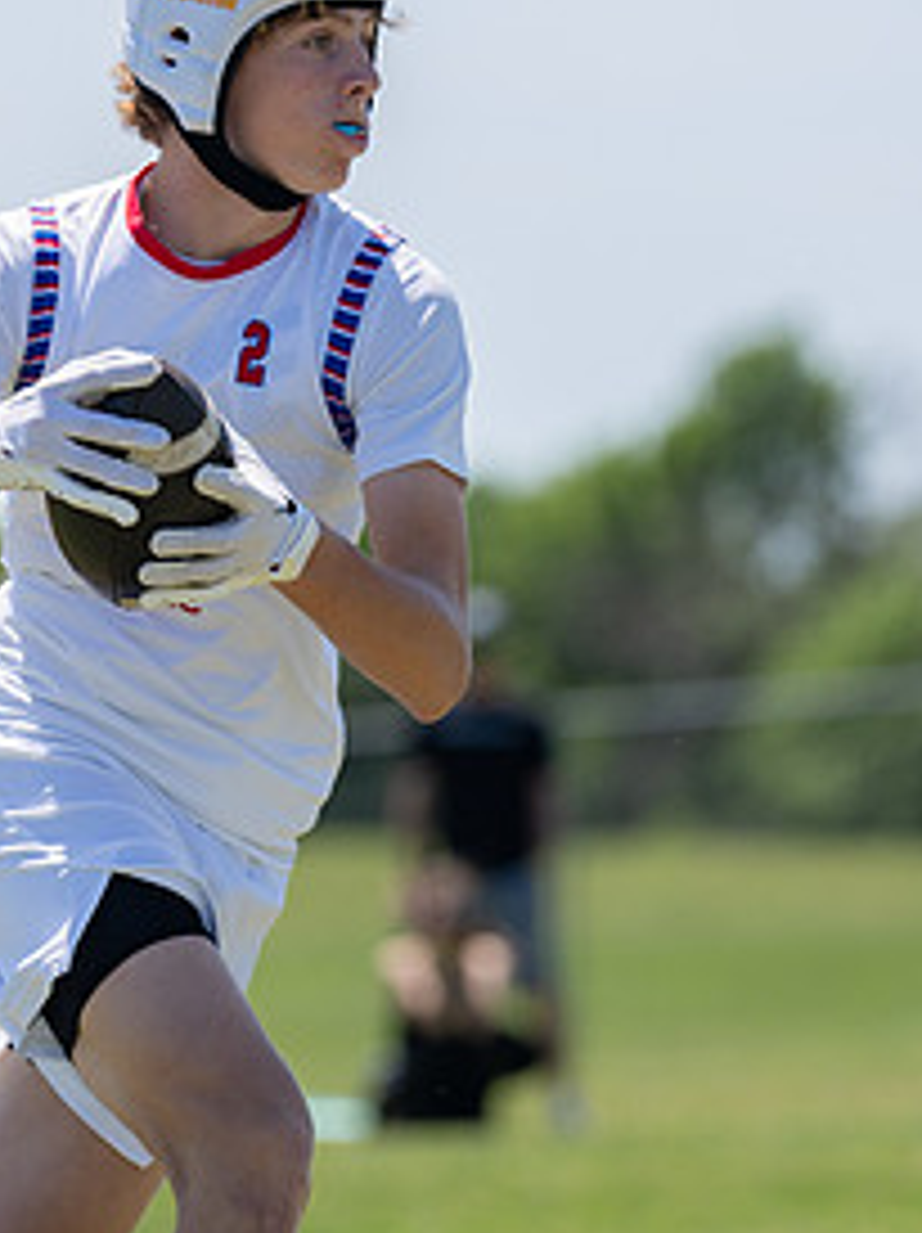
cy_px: 535
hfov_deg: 3.9
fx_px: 13623
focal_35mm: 383
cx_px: 302
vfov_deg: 5.2
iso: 100
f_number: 2.8
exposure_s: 1/2000
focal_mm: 155
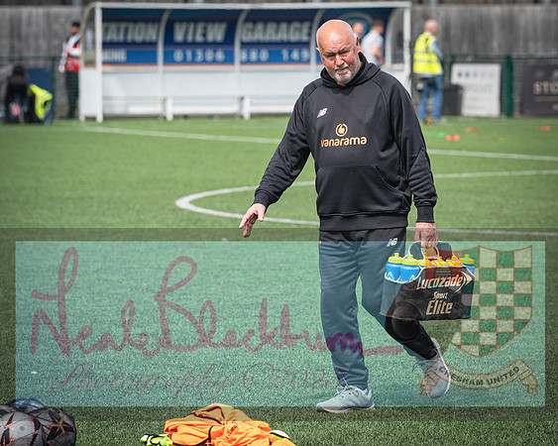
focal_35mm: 255
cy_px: 197
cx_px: 375
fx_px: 4214
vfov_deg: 6.1
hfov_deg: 7.6
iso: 200
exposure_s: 1/1000
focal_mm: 135
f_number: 4
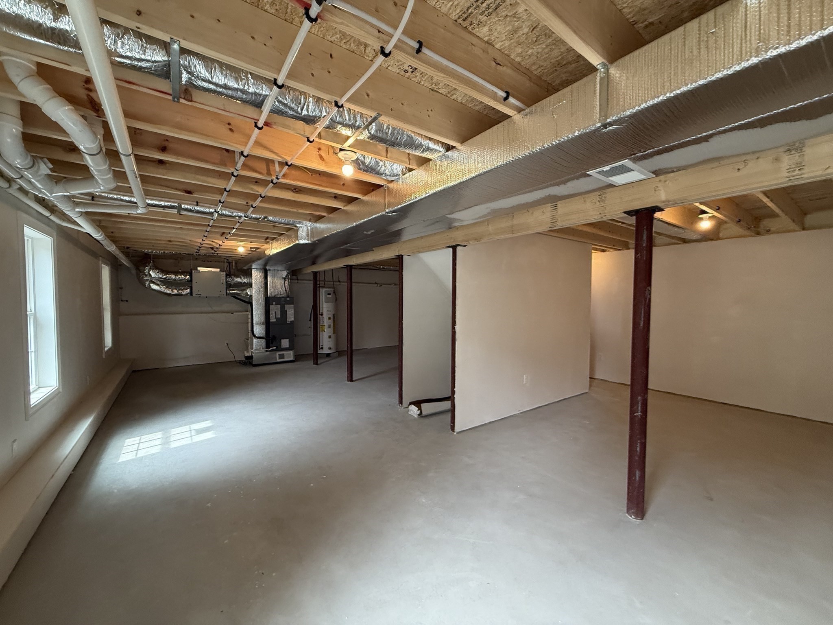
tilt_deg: -2.1
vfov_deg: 85.7
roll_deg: -0.1
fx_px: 337
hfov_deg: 102.1
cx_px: 416
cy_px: 312
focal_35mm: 14
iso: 250
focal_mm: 2.22
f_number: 2.2
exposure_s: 1/120
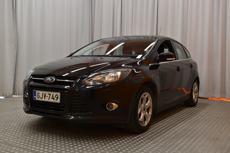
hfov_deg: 49.6
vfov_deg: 34.2
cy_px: 76
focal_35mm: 39
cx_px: 115
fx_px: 249
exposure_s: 1/15
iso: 100
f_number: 6.3
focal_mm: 26
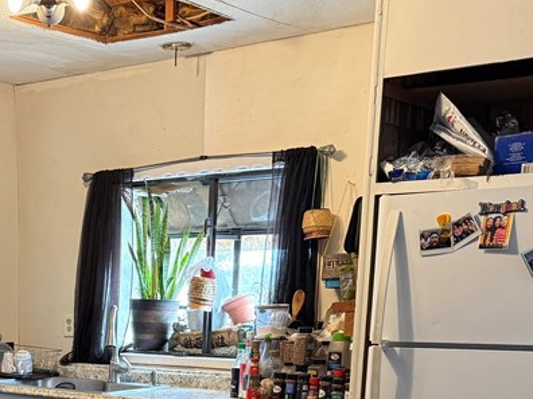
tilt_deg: -11.2
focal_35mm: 62
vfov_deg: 21.7
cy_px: 492
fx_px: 955
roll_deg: +0.0
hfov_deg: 29.8
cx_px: 43
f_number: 1.78
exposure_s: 1/60
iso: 250
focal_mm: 6.76
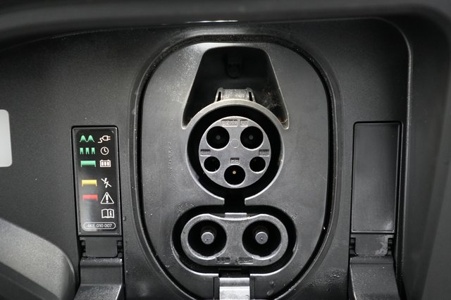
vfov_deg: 47.9
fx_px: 338
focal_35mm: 27
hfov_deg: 67.4
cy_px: 150
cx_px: 226
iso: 4000
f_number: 2.8
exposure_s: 1/60
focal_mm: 27
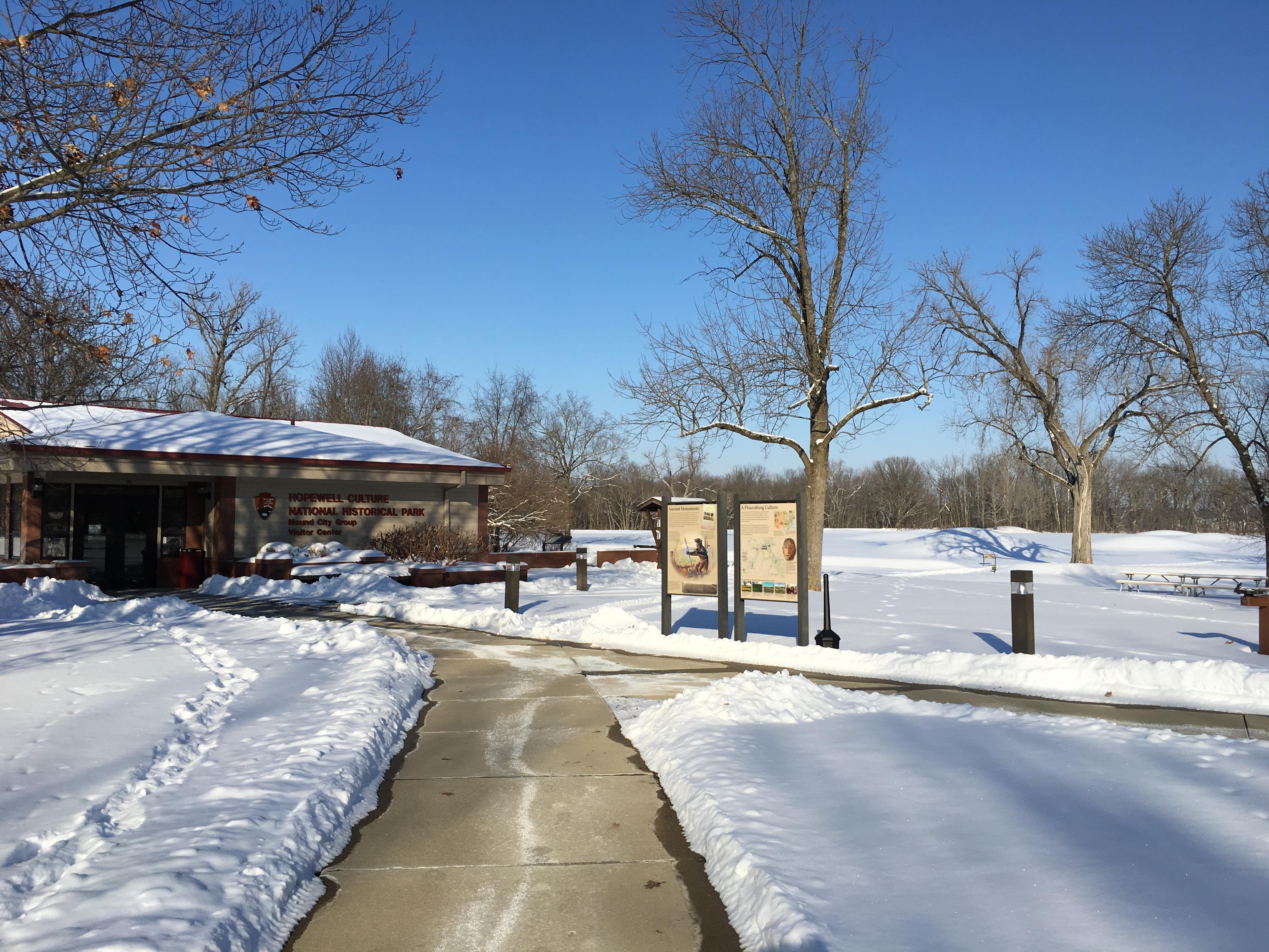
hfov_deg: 61.7
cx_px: 634
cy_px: 476
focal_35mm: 29
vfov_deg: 48.2
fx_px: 1063
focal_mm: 4.15
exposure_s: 1/2747
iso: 25
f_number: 2.2
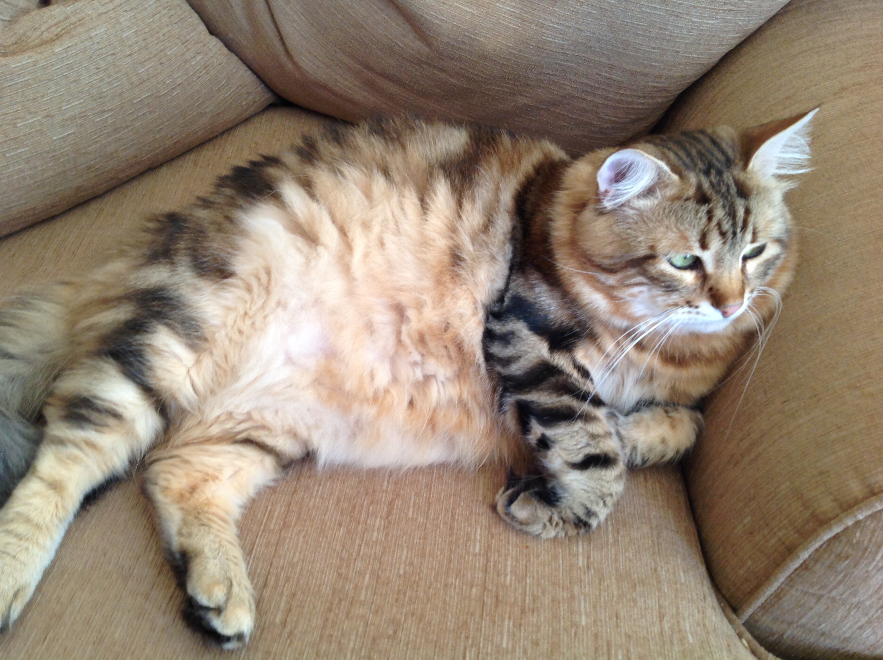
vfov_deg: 40.6
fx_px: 891
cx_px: 442
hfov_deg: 52.7
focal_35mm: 35
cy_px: 330
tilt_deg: -47.4
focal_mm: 4.28
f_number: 2.4
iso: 80
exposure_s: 1/15
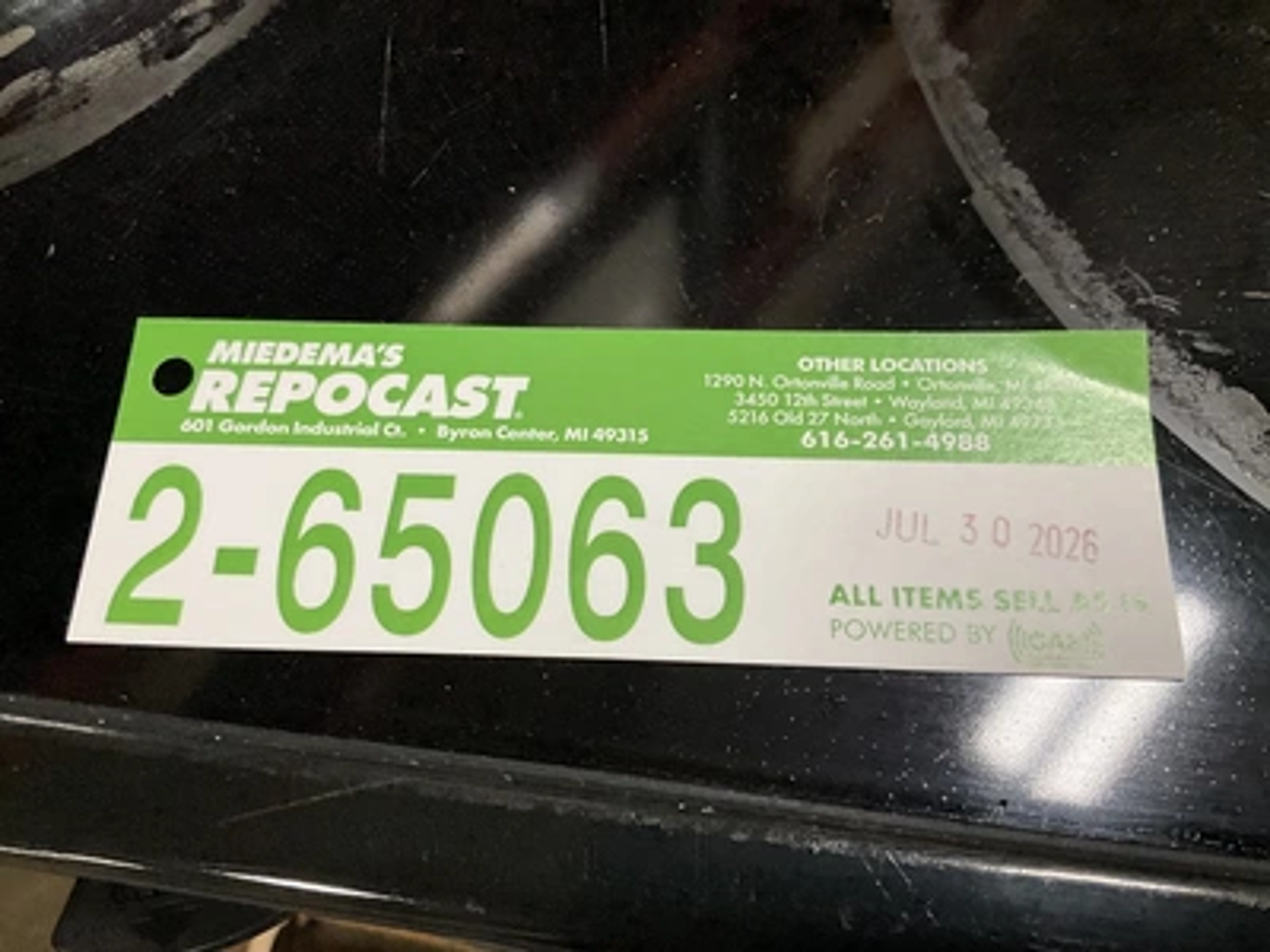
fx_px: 1064
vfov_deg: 48.2
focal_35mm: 29
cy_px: 476
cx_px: 635
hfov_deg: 61.7
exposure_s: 1/60
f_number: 1.8
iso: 200
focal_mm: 3
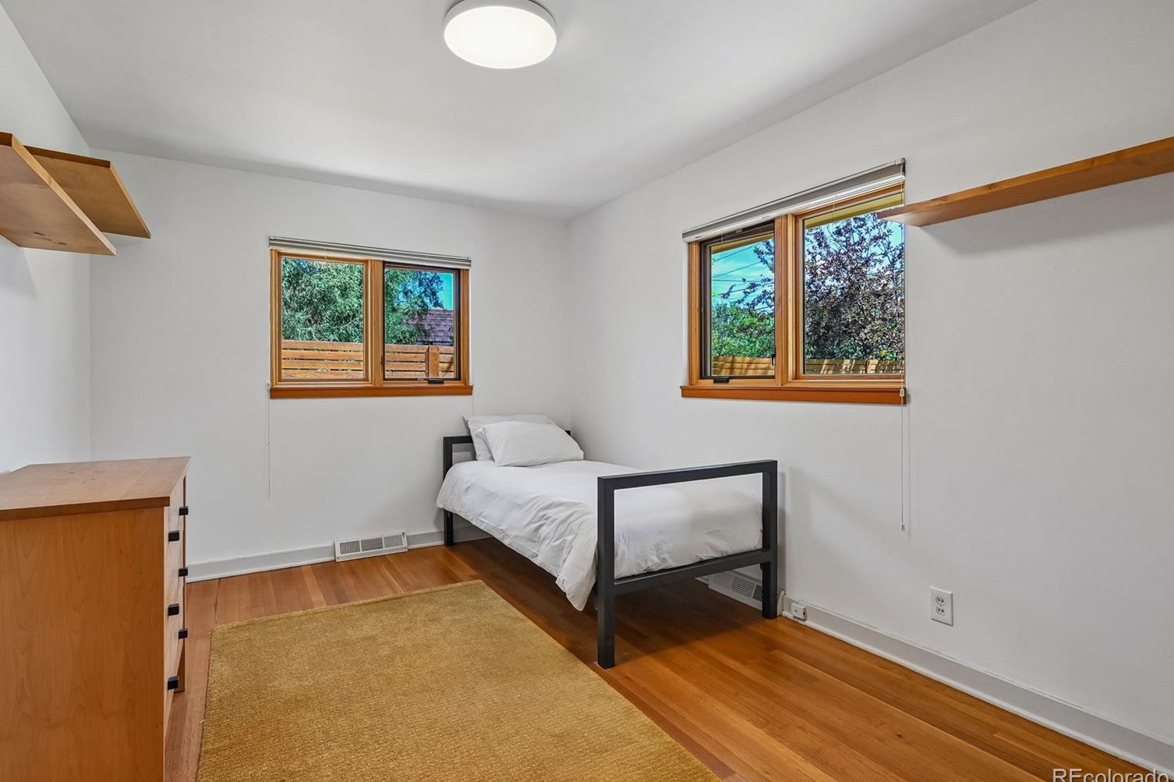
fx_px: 554
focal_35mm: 17
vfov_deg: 70.4
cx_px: 555
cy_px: 378
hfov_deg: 93.2
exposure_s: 1/30
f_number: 10
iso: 400
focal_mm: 16
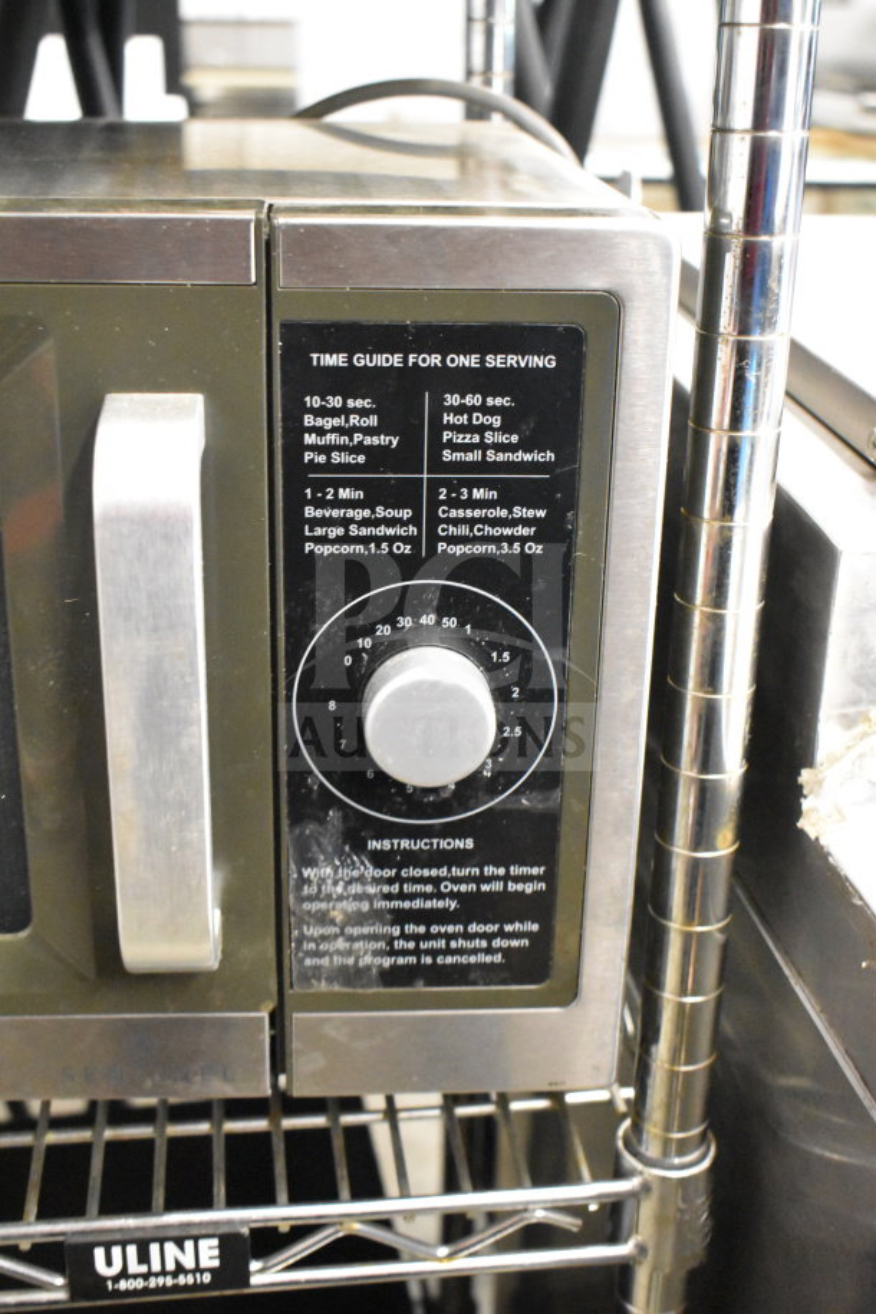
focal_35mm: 44
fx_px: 1588
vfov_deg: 45.0
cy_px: 657
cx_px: 438
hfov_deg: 30.8
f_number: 4.2
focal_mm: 29
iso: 11400
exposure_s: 1/50
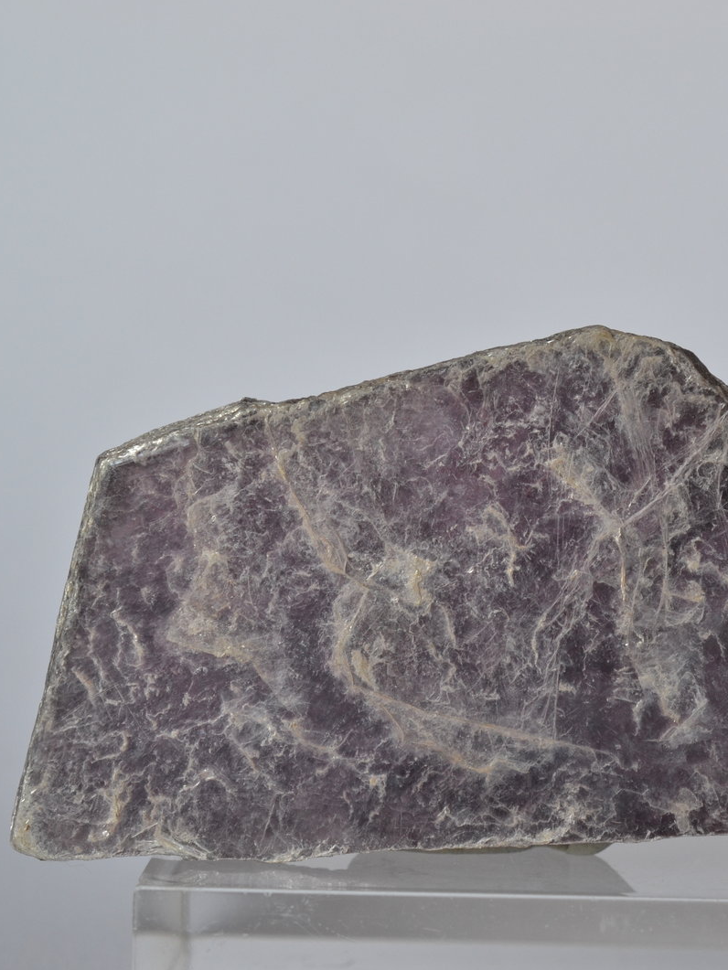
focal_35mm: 87
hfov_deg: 16.9
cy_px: 486
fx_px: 2439
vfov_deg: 22.5
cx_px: 574
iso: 400
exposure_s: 1/80
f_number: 8
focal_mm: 40
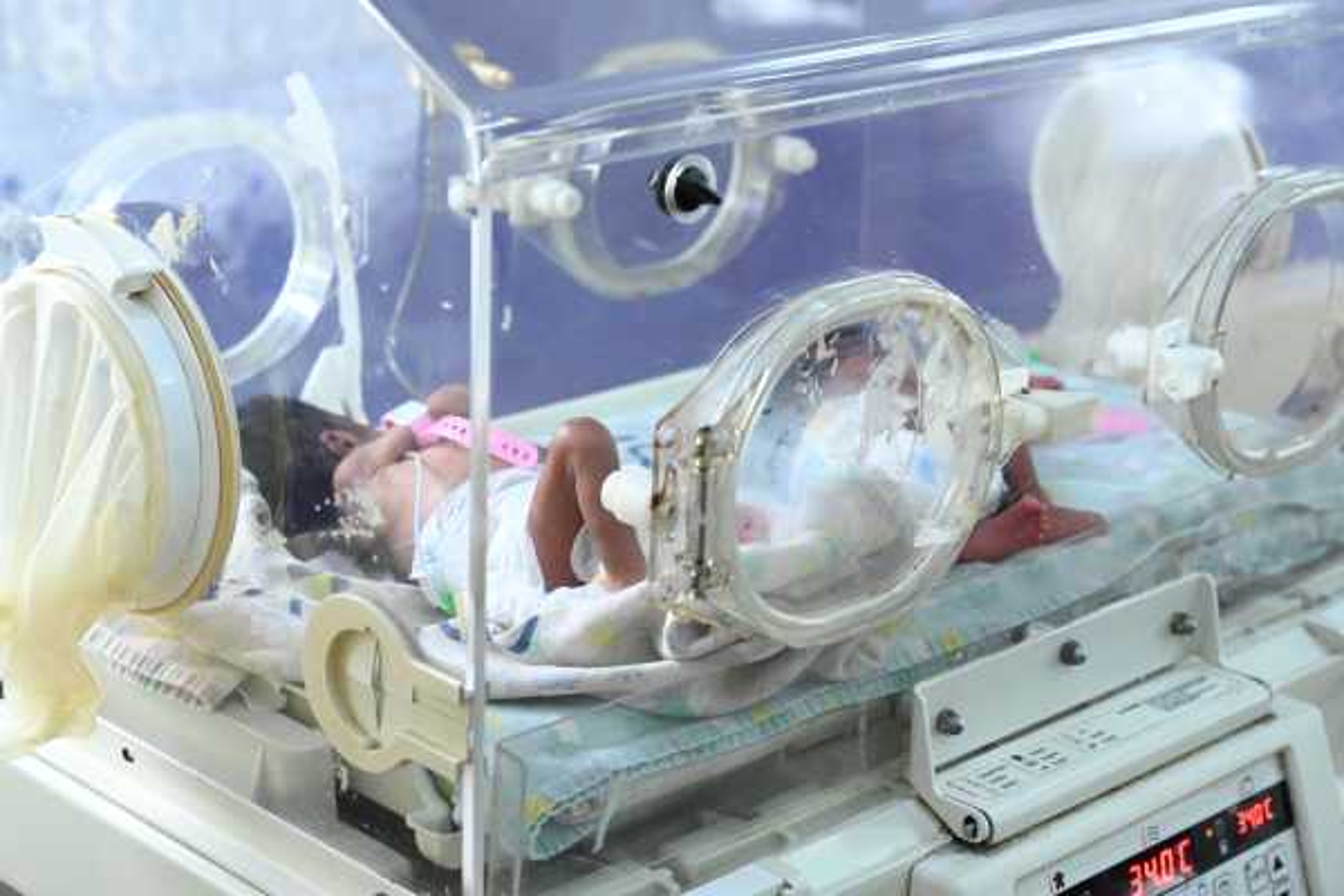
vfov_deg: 19.5
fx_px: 2613
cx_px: 672
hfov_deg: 28.8
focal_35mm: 70
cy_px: 448
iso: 6400
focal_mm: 70
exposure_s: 1/80
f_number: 5.6
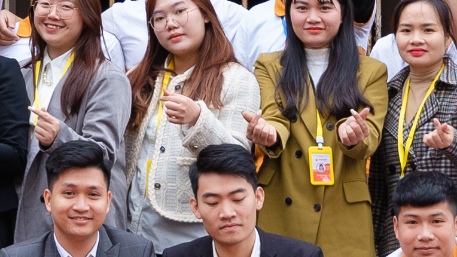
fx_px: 3617
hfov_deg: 7.2
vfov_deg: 4.0
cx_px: -115
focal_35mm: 298
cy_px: -366
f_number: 4.5
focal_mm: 36.3
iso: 200
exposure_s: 1/100
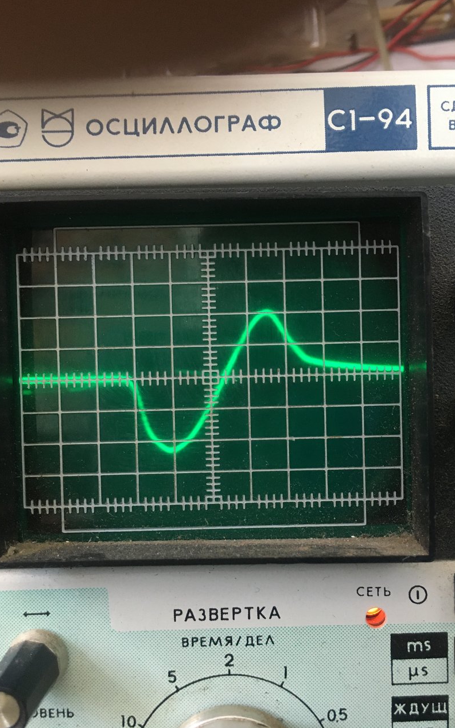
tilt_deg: -12.3
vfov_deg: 61.2
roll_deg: +3.2
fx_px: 615
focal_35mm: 31
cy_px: 363
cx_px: 251
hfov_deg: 40.5
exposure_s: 1/33
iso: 200
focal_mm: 4.15
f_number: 2.2
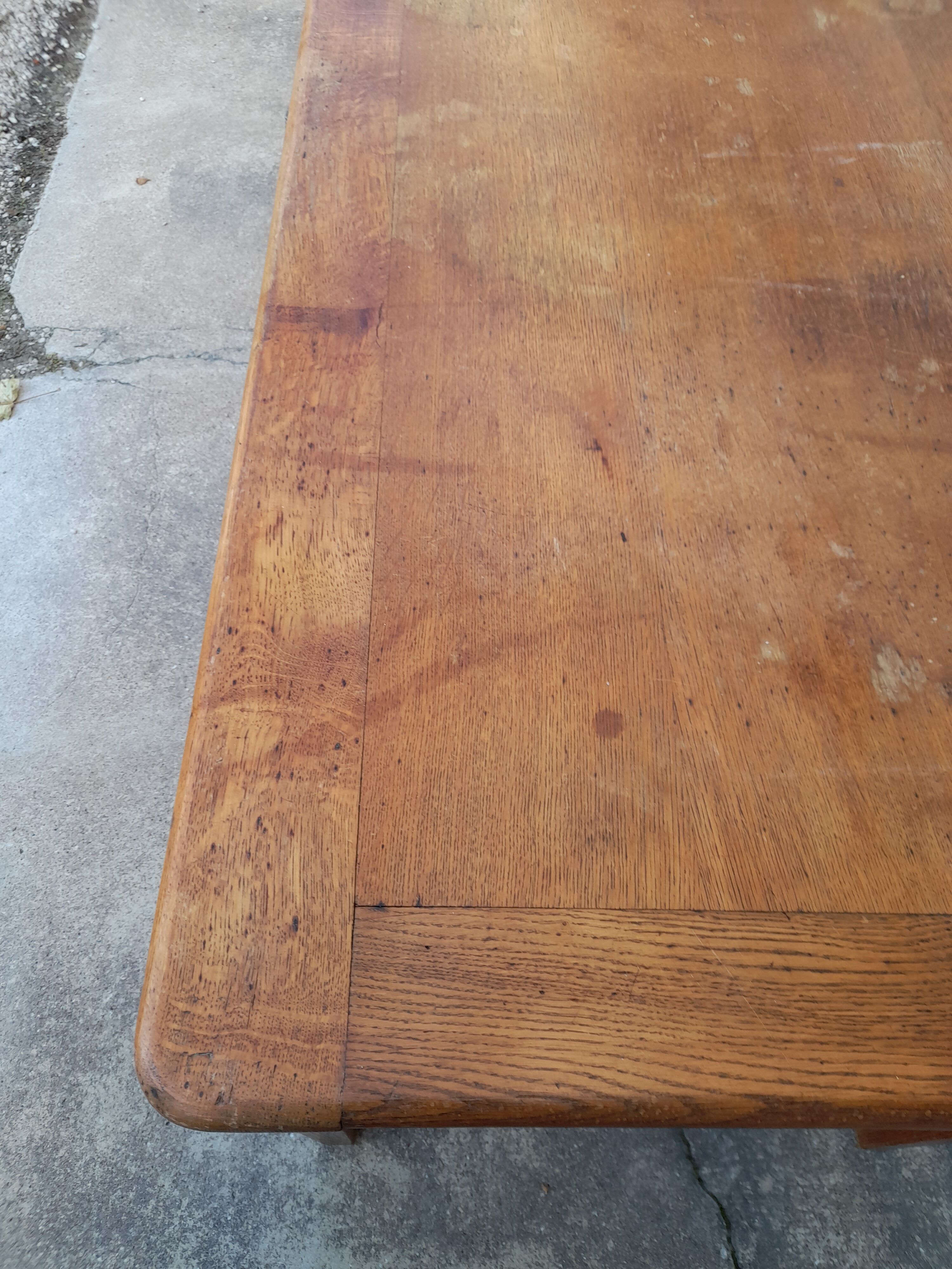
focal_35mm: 25
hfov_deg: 54.9
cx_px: 476
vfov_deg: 69.4
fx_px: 917
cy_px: 634
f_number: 2
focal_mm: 4.6
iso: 25
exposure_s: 1/100
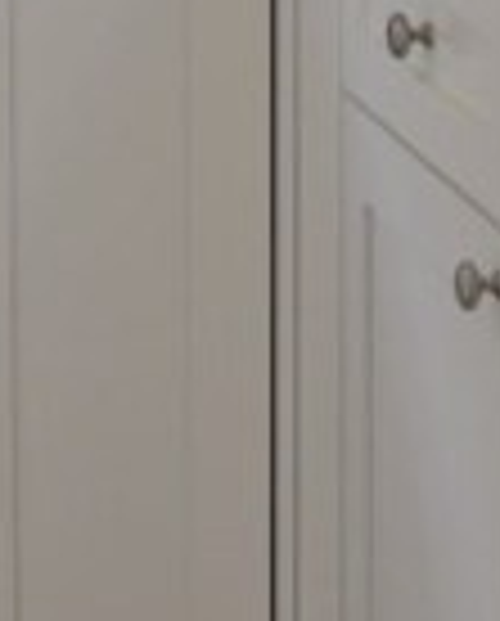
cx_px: -270
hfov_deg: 6.1
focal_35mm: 250
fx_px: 4609
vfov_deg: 7.6
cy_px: -270
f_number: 4.8
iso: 640
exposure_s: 1/60
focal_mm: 32
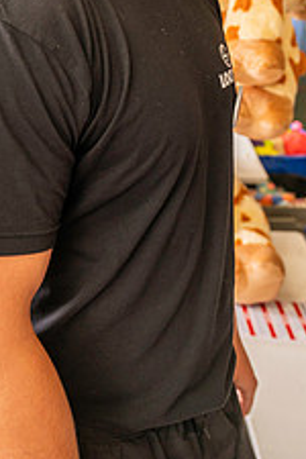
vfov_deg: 27.9
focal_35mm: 70
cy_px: 55
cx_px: 92
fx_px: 892
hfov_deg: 19.4
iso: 1250
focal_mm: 35
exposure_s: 1/200
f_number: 4
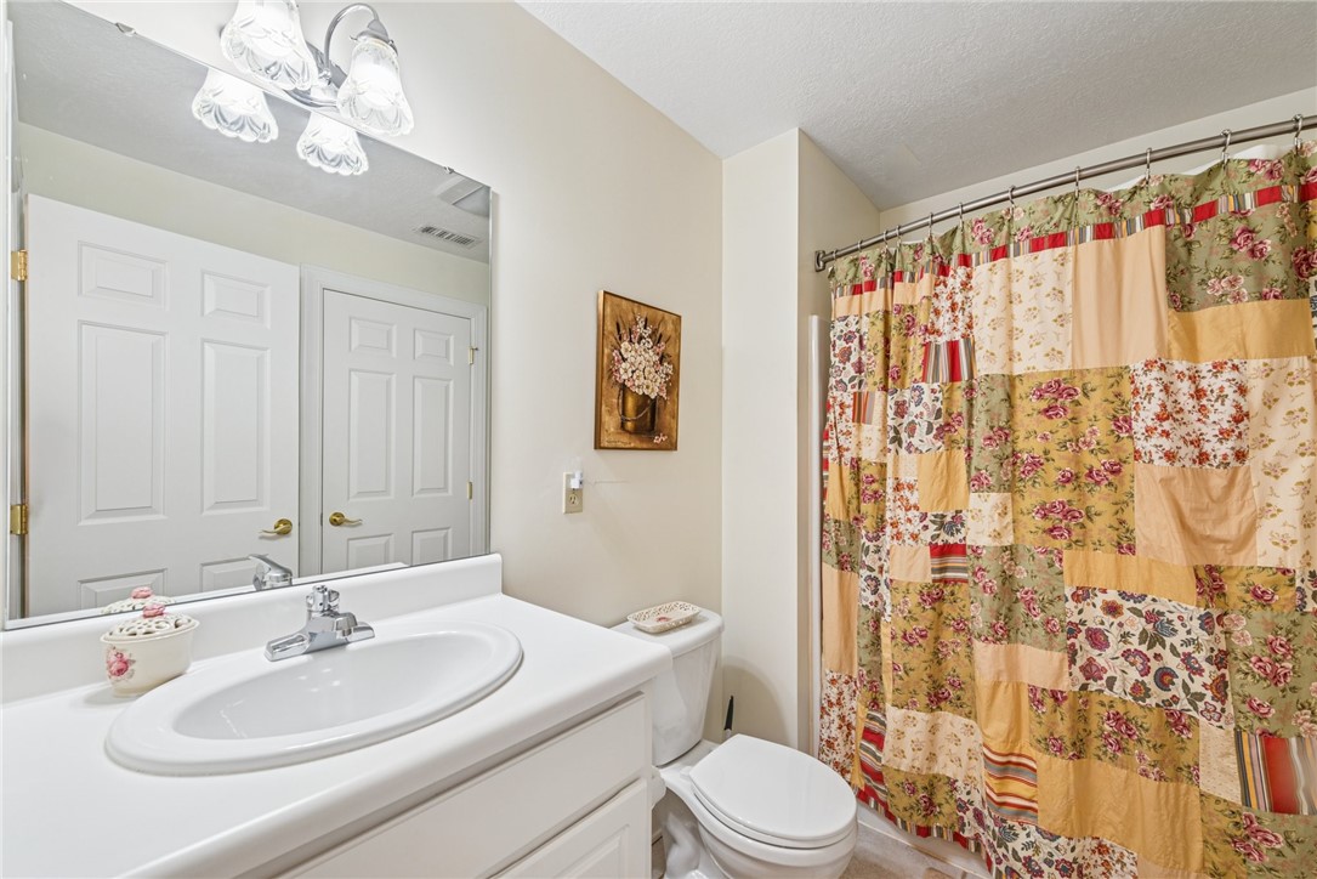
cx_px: 658
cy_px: 440
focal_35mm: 14
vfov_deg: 81.2
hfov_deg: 104.2
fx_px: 512
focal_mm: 14
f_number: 11
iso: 50
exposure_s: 1/3
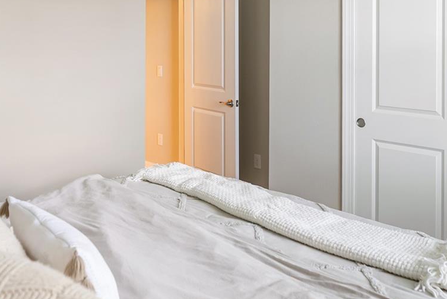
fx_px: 422
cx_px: 234
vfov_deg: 38.3
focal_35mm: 34
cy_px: 92
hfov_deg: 55.7
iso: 640
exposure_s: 1/80
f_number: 2.8
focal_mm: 16
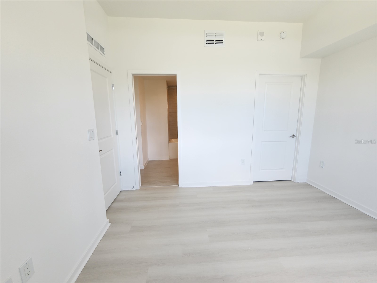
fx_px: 142
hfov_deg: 106.2
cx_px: 188
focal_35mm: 13
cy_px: 142
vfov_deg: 89.9
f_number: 2.2
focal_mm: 2.2
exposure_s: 1/120
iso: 64
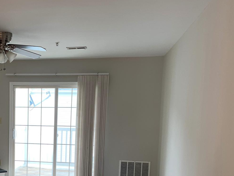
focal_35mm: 54
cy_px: 161
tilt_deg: -8.3
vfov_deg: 26.1
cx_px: 22
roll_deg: -0.6
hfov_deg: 33.6
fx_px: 365
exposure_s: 1/60
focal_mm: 4.25
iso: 64
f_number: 1.8
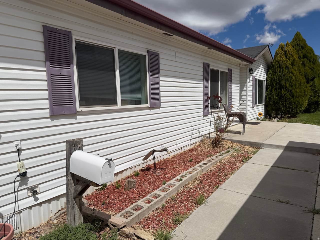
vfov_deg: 56.8
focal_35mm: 24
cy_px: 120
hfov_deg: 71.6
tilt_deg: -5.7
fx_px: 222
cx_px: 160
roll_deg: +1.3
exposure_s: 1/22727
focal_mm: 6.76
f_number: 1.78
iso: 100
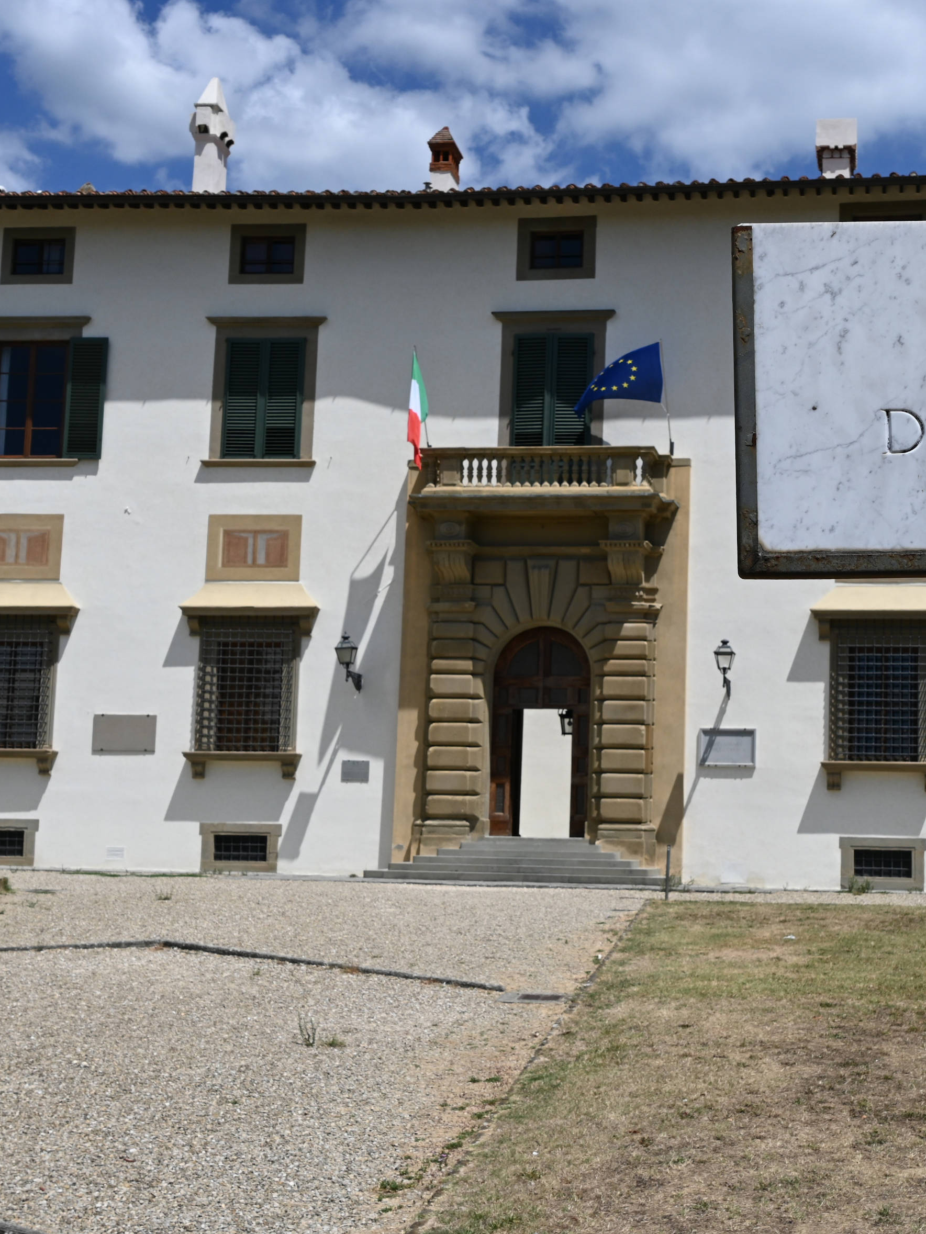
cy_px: 618
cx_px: 664
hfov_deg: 27.7
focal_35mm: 52
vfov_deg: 36.8
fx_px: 1854
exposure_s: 1/500
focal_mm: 24
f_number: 9
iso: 100
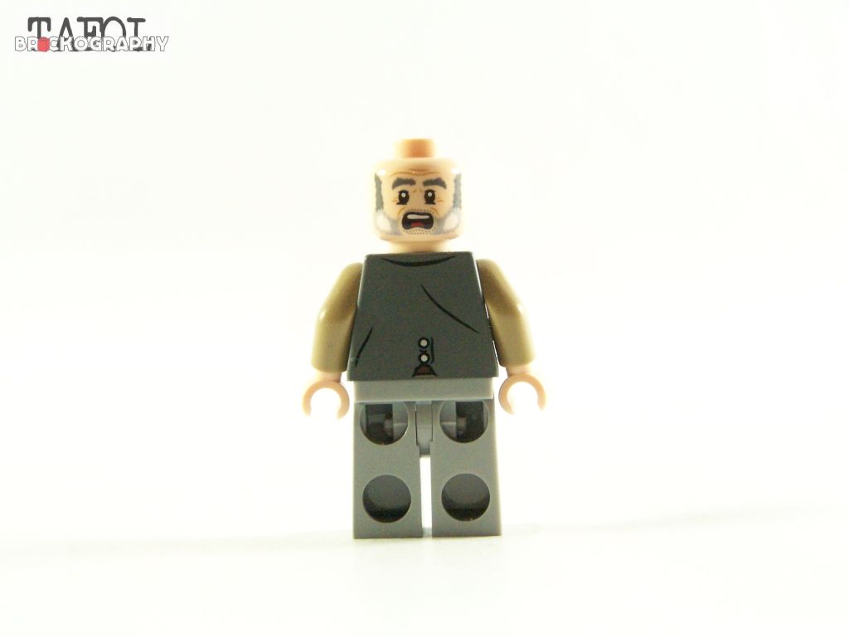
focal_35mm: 105
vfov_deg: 14.1
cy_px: 318
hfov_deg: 18.7
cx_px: 424
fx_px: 2575
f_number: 3.6
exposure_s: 1/60
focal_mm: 17.5
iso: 400
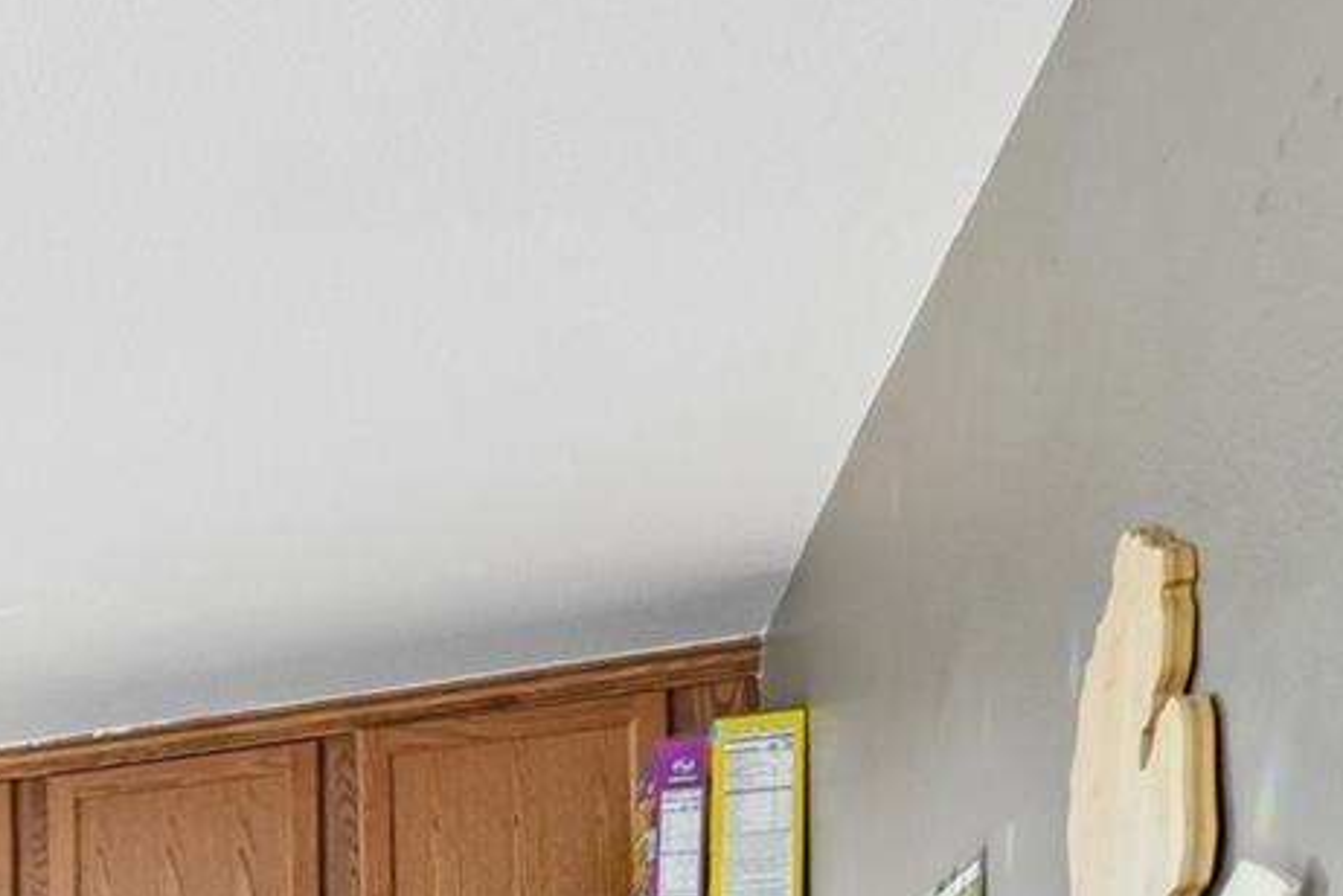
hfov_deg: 23.6
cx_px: -953
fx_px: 1940
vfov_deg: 21.3
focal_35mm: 52
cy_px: 1388
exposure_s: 1/25
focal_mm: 10
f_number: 8
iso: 400
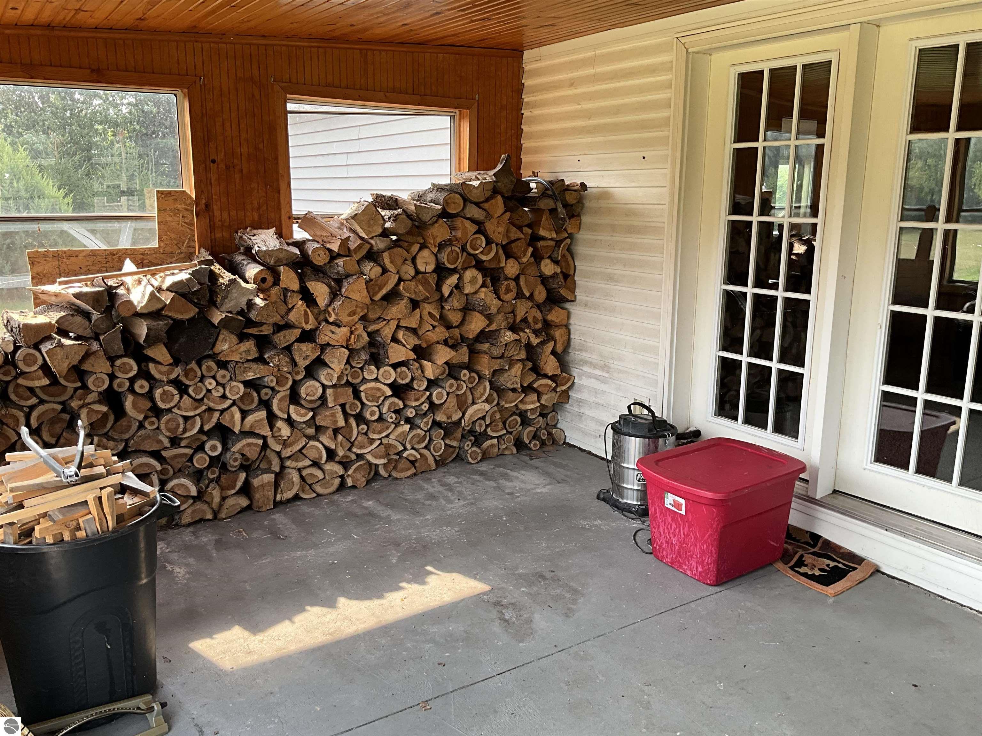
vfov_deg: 48.2
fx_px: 823
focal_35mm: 29
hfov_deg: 61.7
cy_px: 368
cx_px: 491
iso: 25
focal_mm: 3
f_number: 1.8
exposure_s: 1/122
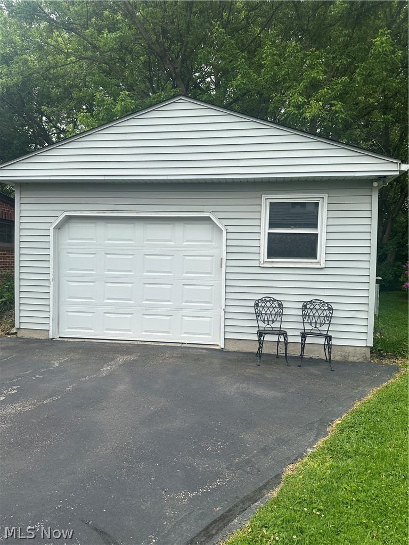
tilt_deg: -0.7
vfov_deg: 71.6
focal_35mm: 24
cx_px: 204
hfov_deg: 56.8
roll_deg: -0.9
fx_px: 378
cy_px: 272
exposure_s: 1/2028
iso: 80
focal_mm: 6.86
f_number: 1.78
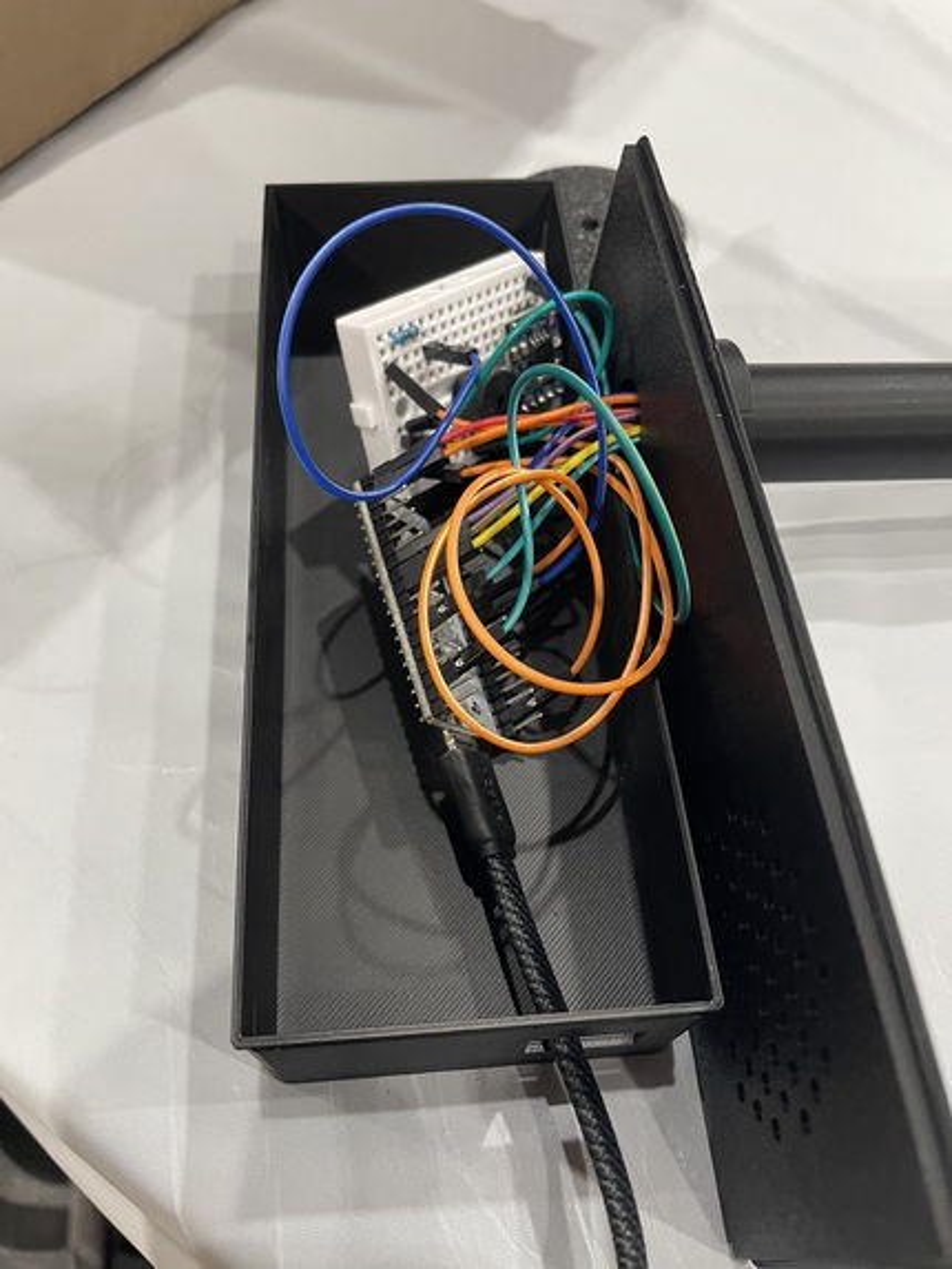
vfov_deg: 67.3
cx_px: 476
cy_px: 634
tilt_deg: -58.7
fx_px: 953
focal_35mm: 26
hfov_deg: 53.1
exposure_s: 1/60
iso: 250
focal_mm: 4.2
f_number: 1.6
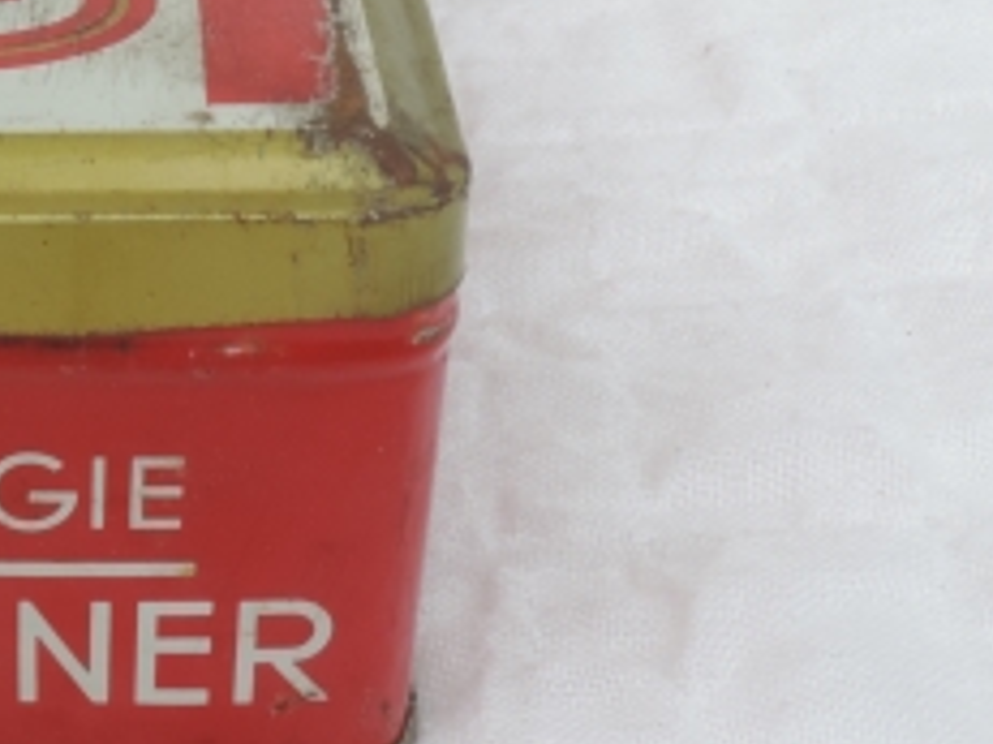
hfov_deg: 24.3
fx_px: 2236
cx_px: 86
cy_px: 297
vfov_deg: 18.9
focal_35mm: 78
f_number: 7.8
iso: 80
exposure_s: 1/80
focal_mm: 5.3
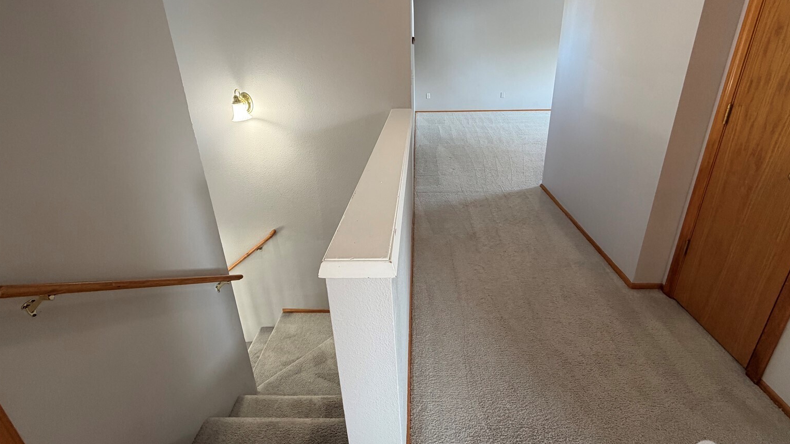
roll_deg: +1.4
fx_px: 335
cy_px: 165
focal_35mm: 16
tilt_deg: -19.6
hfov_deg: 99.3
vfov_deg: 66.0
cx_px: 412
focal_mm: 2.22
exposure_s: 1/60
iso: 250
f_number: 2.2
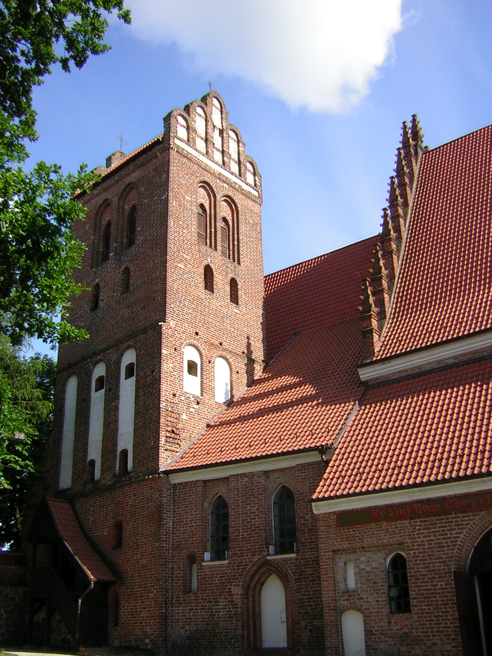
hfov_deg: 39.7
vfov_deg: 51.4
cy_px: 328
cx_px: 246
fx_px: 682
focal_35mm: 36
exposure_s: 1/202
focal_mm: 4.7
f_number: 5.2
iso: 50
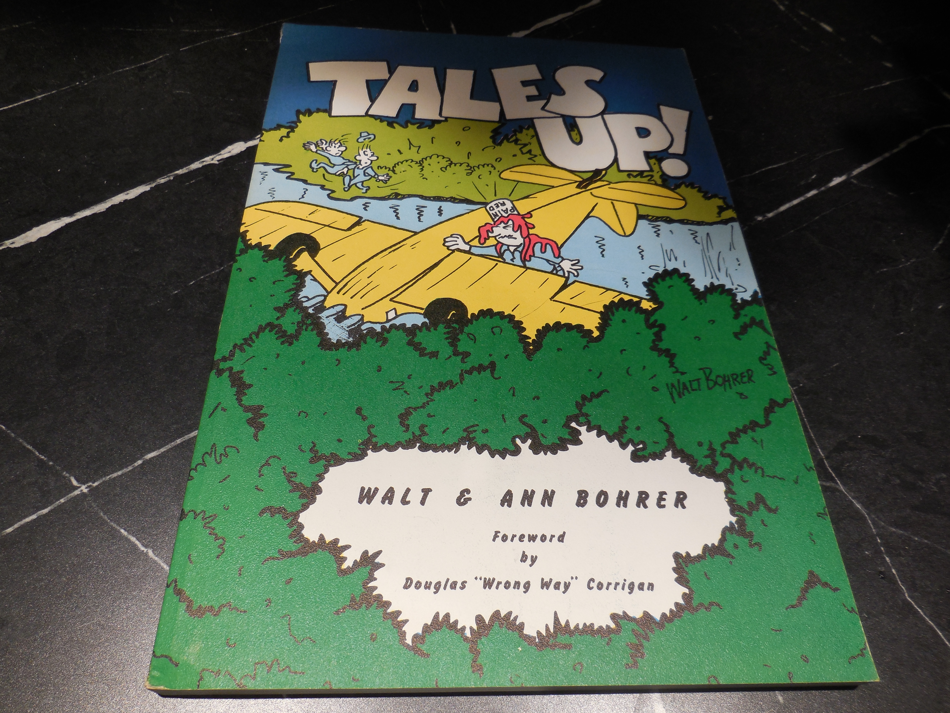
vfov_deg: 54.9
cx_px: 475
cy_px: 356
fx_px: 686
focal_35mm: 25
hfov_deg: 69.4
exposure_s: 1/40
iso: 125
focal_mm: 4.5
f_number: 3.1
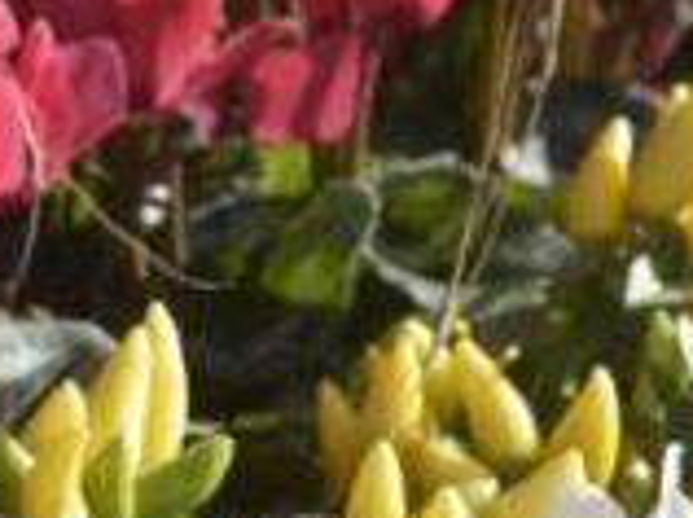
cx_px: 636
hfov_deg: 4.5
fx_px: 8775
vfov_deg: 3.4
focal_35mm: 439
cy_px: 162
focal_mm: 125
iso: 64
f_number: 13
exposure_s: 1/100
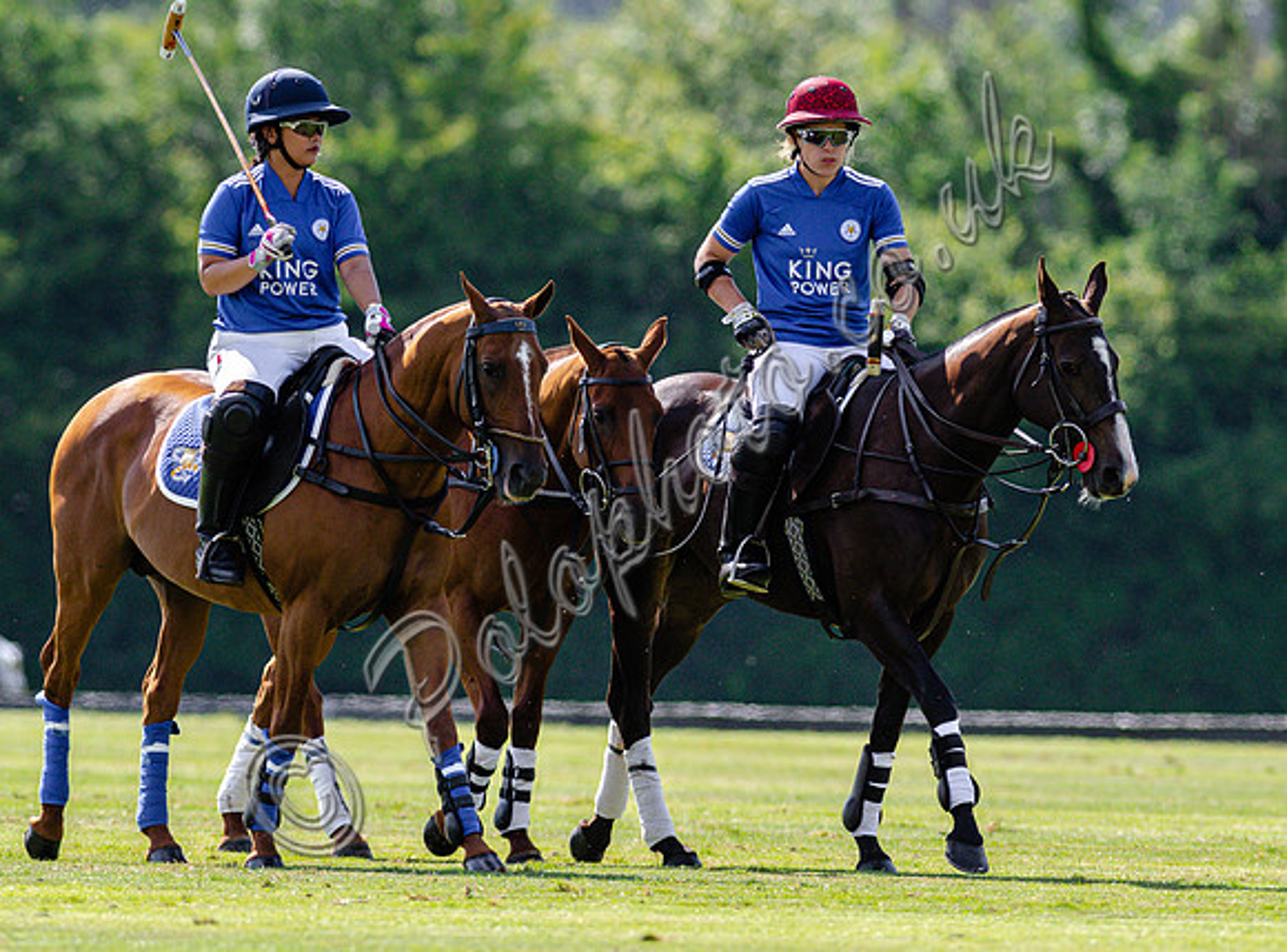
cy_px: 333
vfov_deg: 2.3
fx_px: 23914
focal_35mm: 646
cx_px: 667
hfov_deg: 3.1
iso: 500
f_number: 4
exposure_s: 1/3200
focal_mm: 300
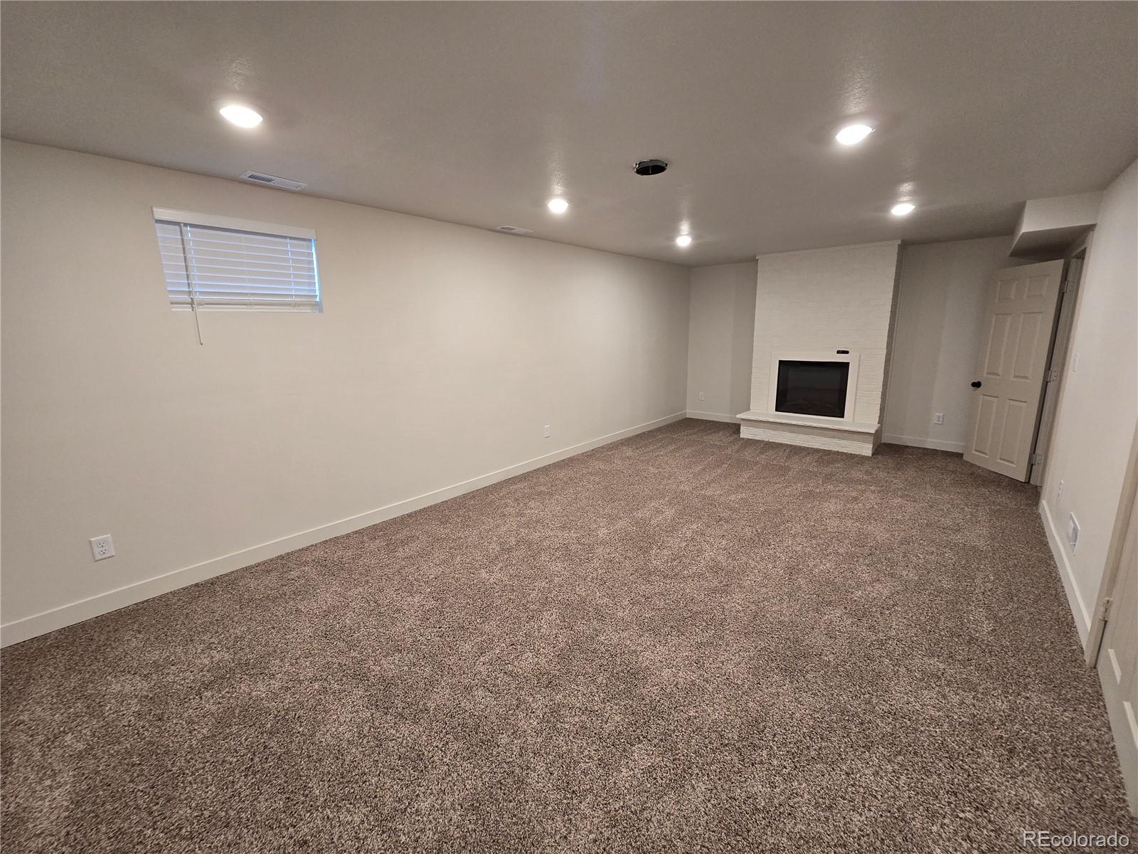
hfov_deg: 106.2
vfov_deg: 89.9
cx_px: 569
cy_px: 427
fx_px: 427
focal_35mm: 13
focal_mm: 2.2
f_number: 2.2
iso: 250
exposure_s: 1/60
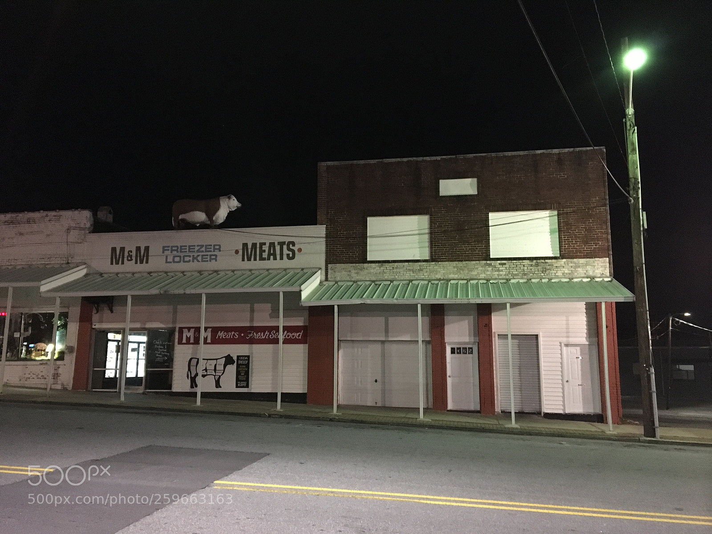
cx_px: 356
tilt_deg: +9.5
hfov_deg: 61.7
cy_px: 267
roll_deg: -0.6
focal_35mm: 29
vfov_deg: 48.2
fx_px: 596
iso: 640
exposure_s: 1/15
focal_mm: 4.15
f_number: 2.2
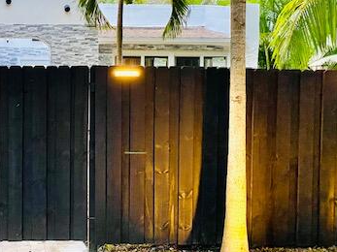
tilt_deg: -1.3
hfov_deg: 36.9
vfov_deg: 30.2
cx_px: 28
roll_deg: -1.1
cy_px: 108
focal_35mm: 48
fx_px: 467
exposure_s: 1/53
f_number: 1.8
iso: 500
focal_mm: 4.25
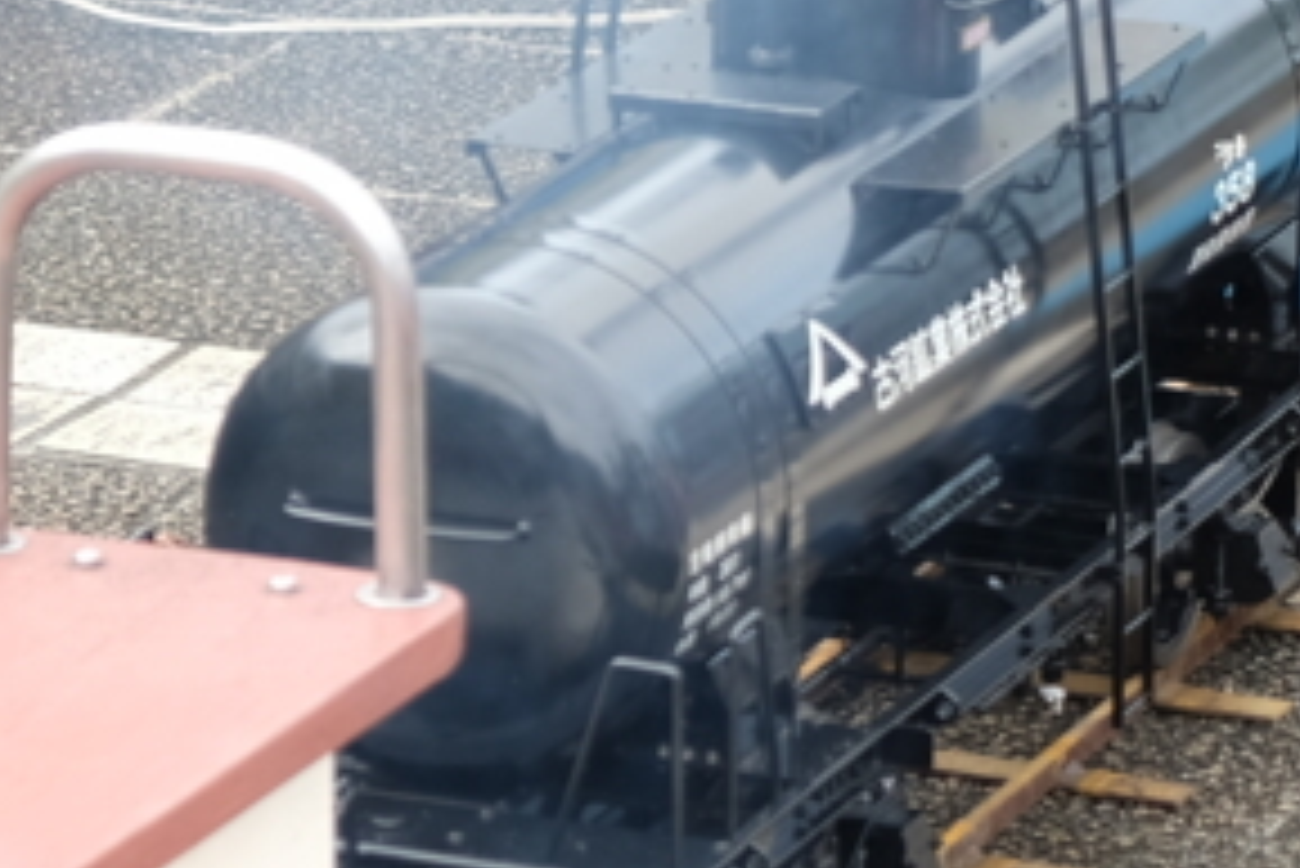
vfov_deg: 4.7
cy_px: 232
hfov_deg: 7.0
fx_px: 10621
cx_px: 1412
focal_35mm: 294
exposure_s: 1/140
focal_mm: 55
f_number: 4
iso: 200
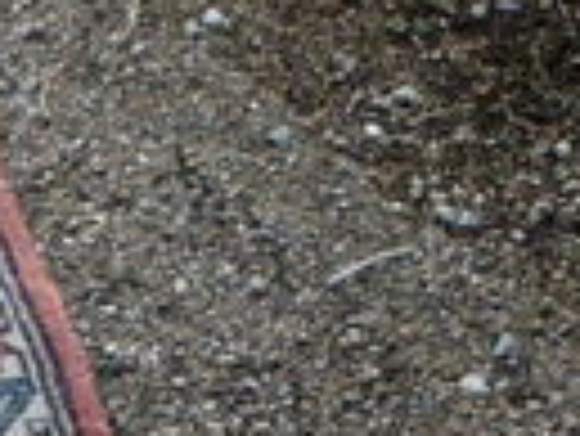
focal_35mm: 233
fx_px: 3908
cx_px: -1434
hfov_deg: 7.1
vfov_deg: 6.3
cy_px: 728
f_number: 4
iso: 100
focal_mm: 5.2
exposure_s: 1/160
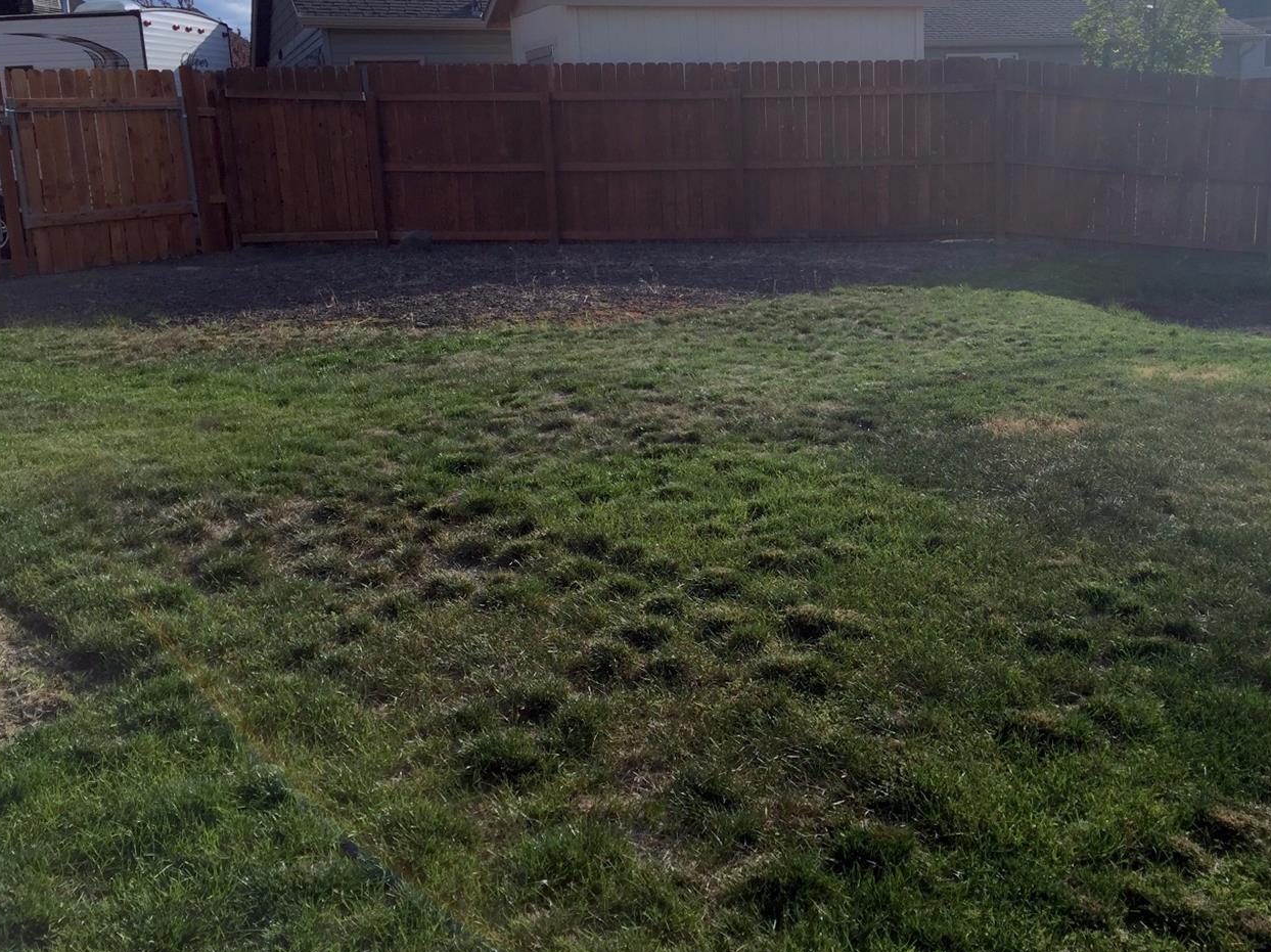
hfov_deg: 52.3
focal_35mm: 35
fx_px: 1284
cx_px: 758
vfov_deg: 40.6
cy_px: 411
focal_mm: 4.15
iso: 32
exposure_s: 1/1364
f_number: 2.2
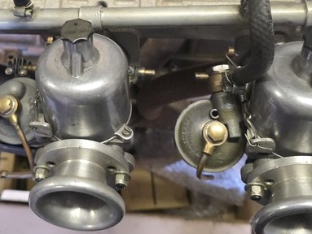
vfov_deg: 29.3
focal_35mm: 48
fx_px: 433
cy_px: 32
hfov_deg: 39.3
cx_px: 112
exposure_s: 1/100
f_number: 1.7
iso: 1250
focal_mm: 6.3
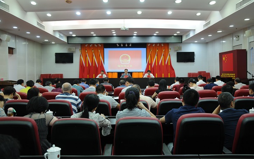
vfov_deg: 34.4
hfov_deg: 52.8
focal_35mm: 37
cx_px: 126
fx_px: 256
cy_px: 75
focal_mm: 24
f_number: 3.8
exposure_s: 1/30
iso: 360
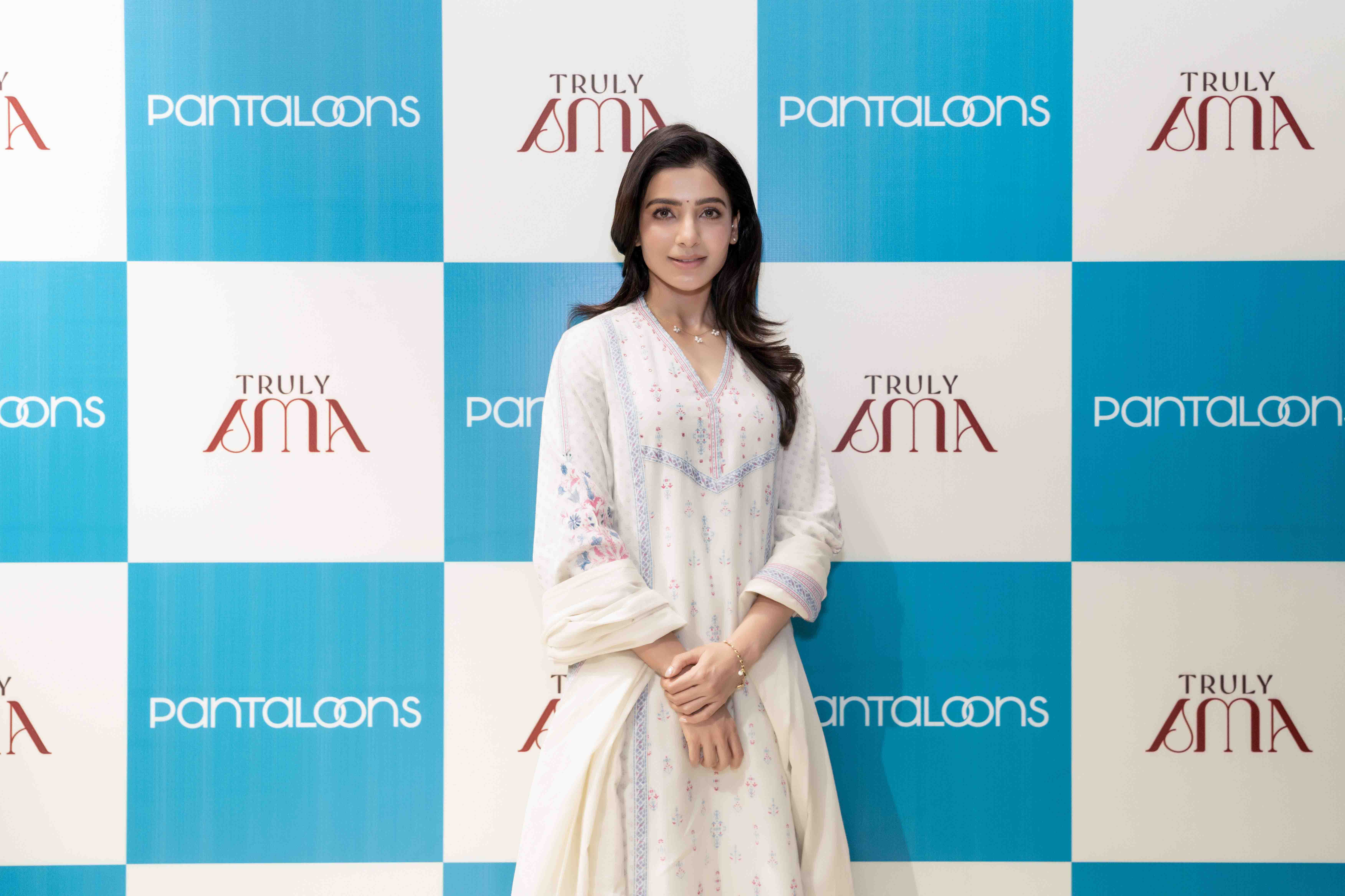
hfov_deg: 57.2
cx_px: 672
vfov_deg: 40.0
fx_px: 1233
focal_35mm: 33
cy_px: 448
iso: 1000
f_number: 4
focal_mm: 33
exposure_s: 1/320
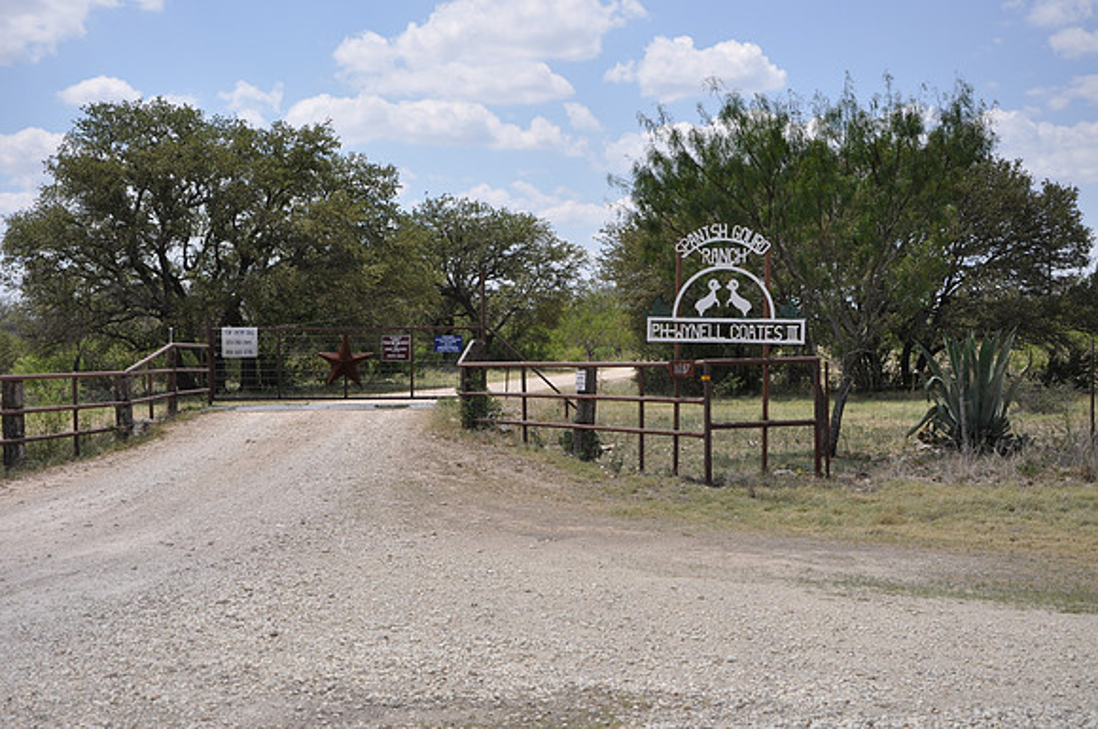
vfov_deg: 22.6
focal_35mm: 60
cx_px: 549
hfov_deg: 33.4
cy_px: 364
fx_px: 1827
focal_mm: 40
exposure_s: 1/250
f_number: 7.1
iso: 200
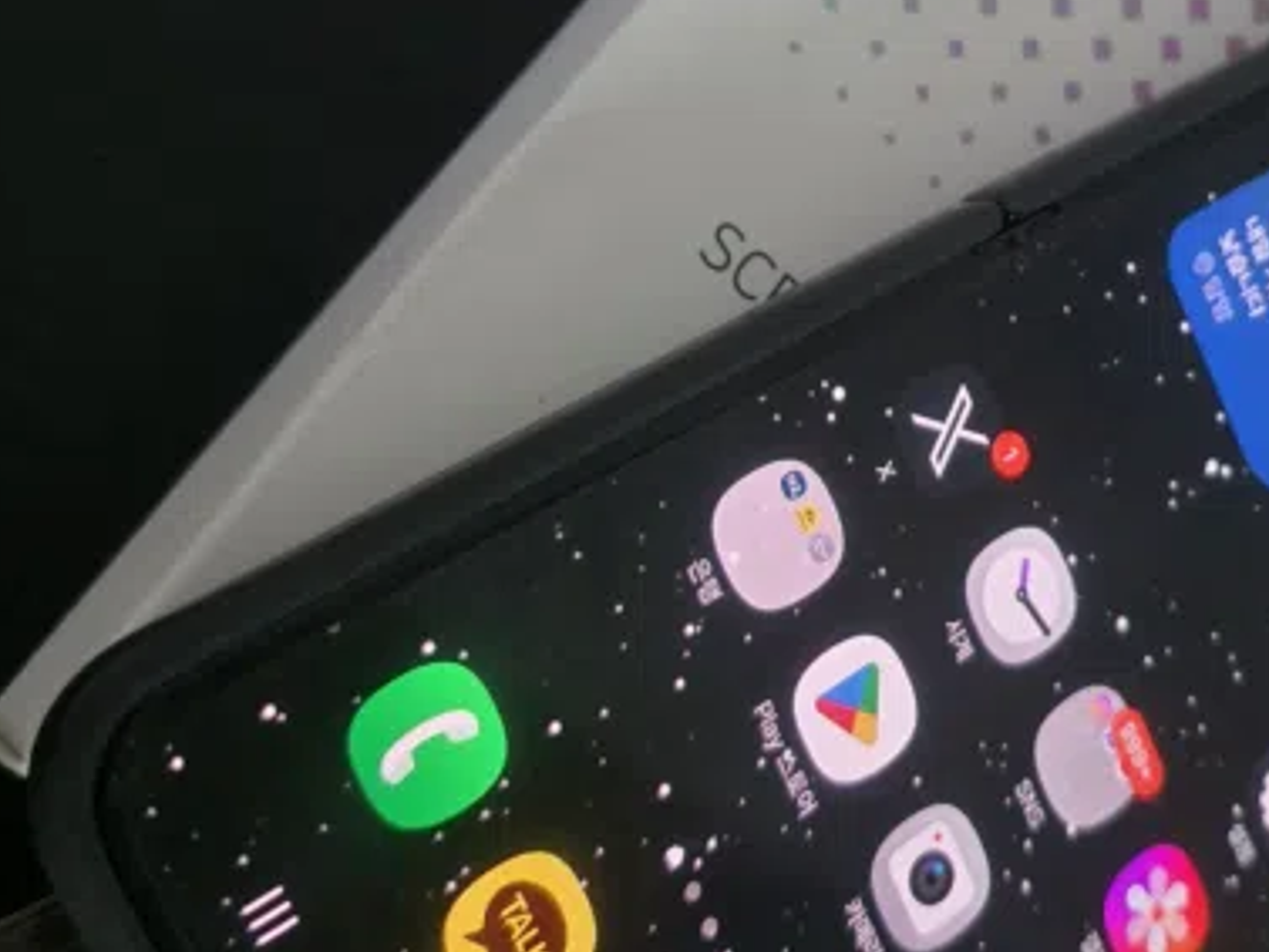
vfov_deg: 36.1
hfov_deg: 46.0
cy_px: 256
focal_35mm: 39
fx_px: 1430
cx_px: 969
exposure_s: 1/120
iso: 800
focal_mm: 6.3
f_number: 1.7
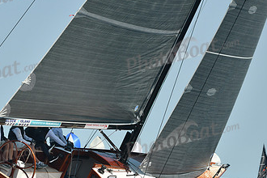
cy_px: 107
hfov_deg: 10.4
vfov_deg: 7.0
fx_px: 1461
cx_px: 84
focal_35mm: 197
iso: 320
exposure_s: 1/640
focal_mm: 112
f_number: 7.1
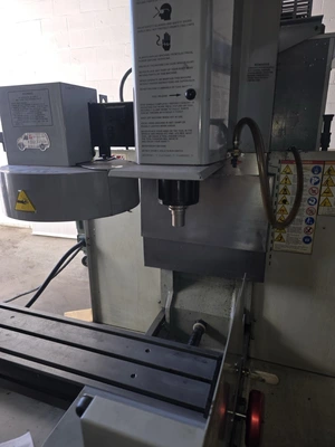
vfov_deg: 73.9
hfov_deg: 58.9
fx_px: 297
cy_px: 224
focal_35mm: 23
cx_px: 168
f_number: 1.7
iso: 20
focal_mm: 6.3
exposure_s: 1/60
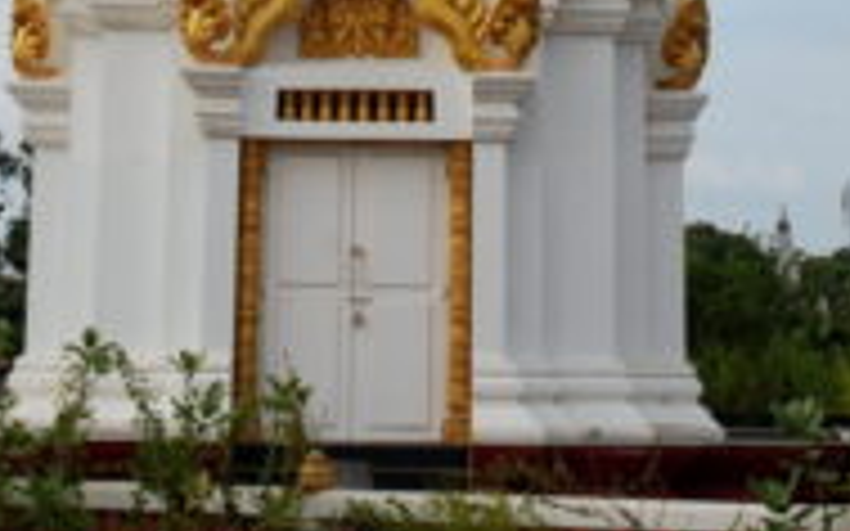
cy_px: -472
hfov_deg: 17.8
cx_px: 407
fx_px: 2718
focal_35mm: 117
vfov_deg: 10.4
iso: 100
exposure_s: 1/125
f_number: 11
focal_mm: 29
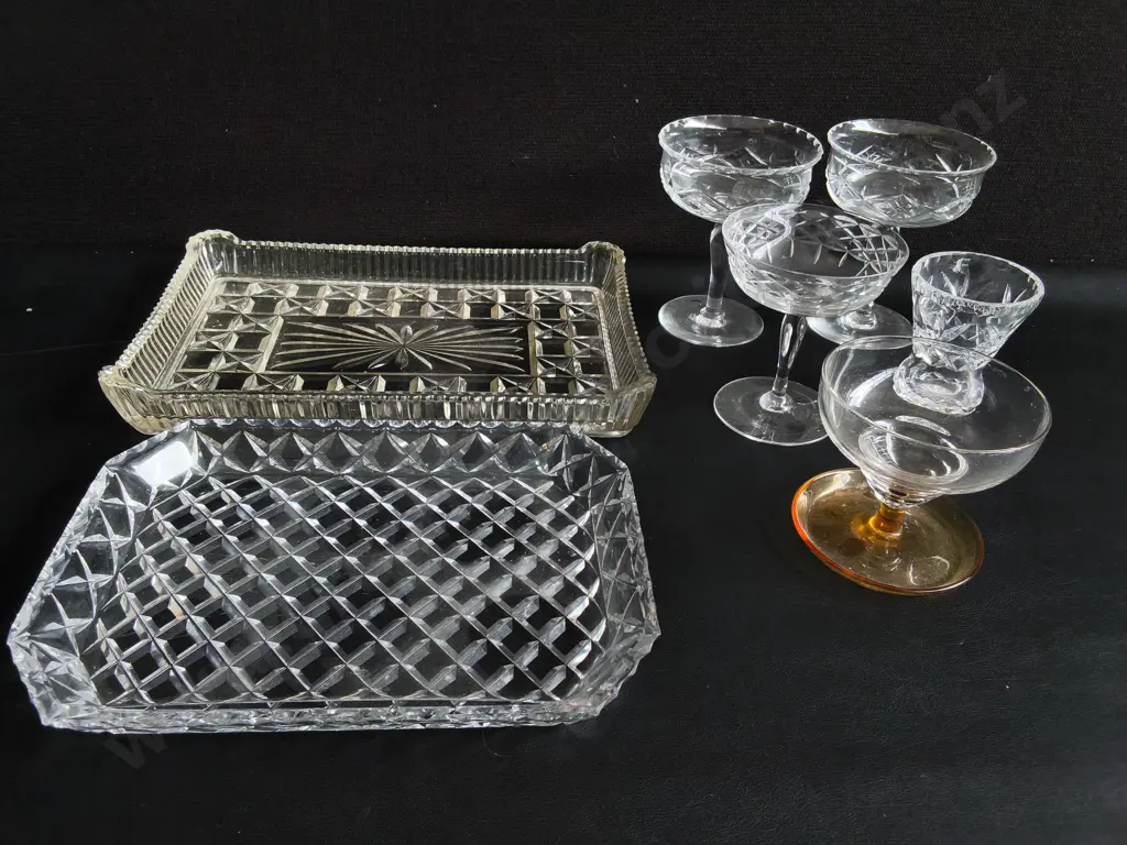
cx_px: 564
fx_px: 879
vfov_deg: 51.4
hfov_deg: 65.3
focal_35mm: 27
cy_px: 422
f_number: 2
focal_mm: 2.87
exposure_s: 1/100
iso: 50
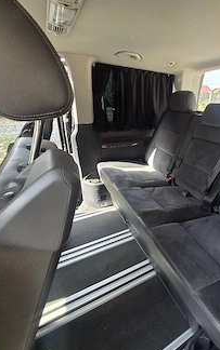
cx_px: 152
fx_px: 163
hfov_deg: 65.7
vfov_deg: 94.3
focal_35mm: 17
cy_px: 174
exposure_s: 1/50.3
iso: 32
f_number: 2.2
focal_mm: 1.7
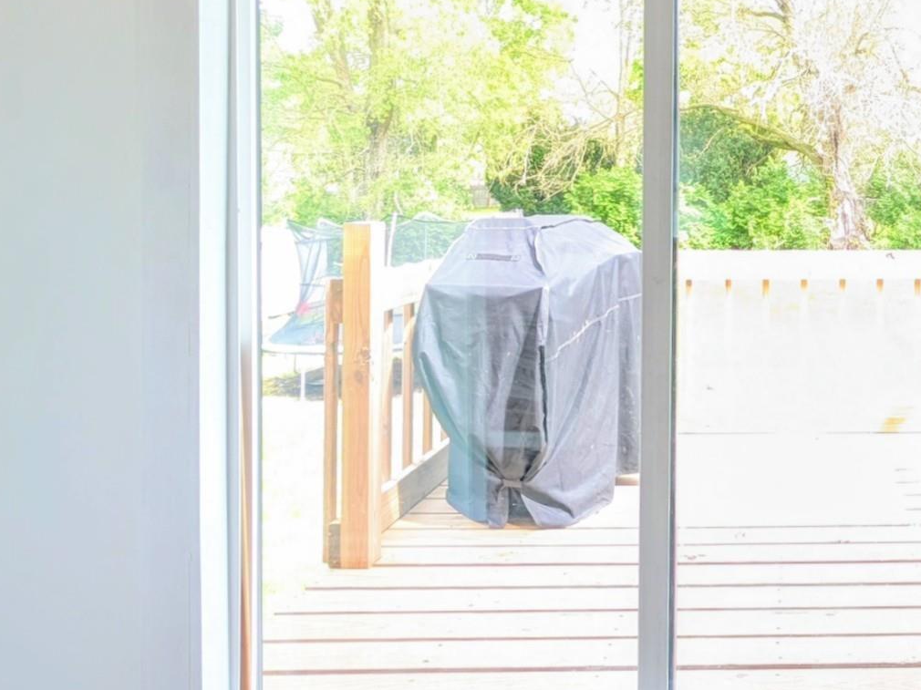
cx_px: 810
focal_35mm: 30
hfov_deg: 53.4
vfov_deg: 45.6
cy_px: 199
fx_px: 798
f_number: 1.7
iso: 52
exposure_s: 1/120
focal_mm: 2.02
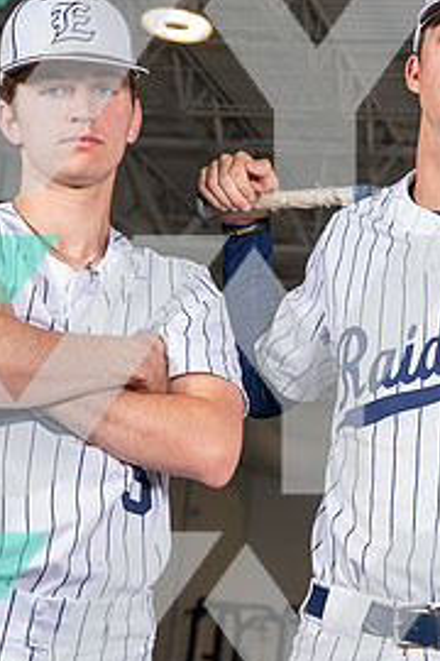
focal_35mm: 101
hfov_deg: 13.4
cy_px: 366
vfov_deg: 20.2
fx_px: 1852
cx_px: 425
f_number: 5.6
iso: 200
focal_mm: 47
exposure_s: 1/200
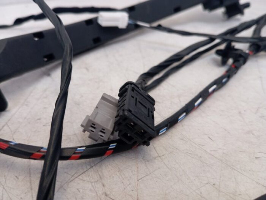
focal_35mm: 28
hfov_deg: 63.4
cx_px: 133
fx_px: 215
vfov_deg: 49.9
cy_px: 100
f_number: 1.8
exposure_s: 1/33.3
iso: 295
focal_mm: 4.22
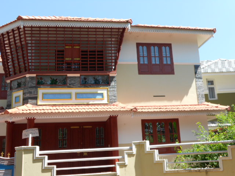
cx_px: 118
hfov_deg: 43.9
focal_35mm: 43
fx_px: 292
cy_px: 88
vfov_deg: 33.6
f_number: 4.2
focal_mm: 7.9
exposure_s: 1/250
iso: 80
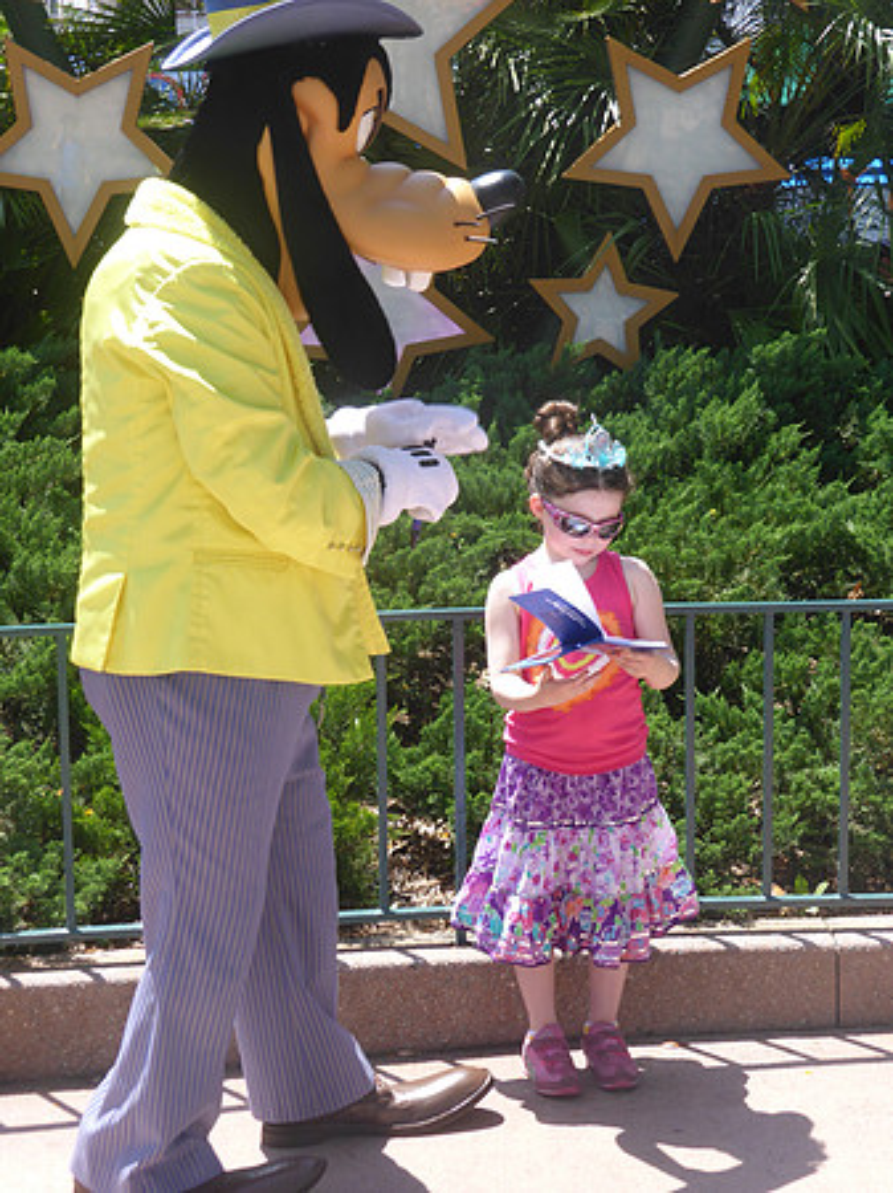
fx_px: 2376
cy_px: 596
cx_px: 446
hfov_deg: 21.3
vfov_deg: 28.2
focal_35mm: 69
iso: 100
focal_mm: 11.7
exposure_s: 1/250
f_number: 4.9
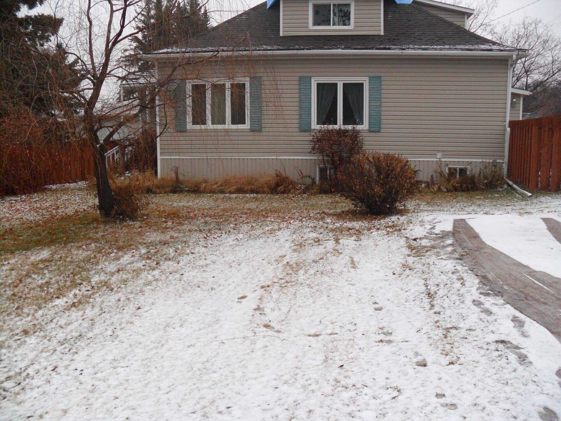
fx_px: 567
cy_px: 210
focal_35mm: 35
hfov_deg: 52.6
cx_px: 280
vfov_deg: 40.7
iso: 240
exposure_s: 1/45
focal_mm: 6.3
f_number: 3
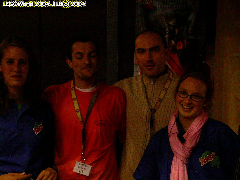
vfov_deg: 17.8
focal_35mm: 83
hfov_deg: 23.6
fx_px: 575
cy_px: 90
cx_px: 120
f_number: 3.6
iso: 400
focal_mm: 17.3
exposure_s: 1/30
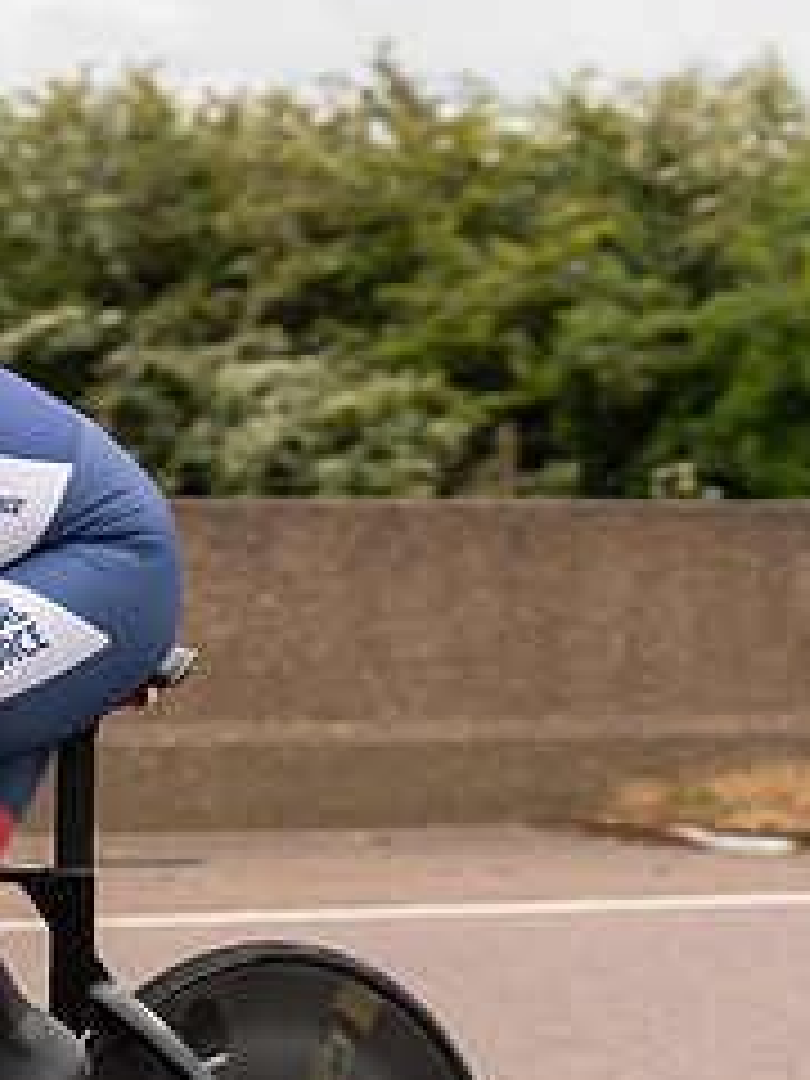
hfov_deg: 7.0
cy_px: 571
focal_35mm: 210
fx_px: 6552
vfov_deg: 9.4
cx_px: -338
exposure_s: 1/800
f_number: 4
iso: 125
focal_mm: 70
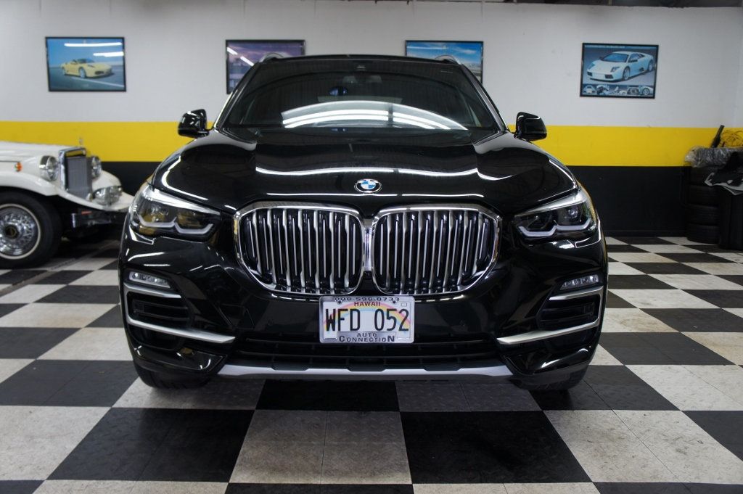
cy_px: 247
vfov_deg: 43.5
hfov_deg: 62.0
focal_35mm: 30
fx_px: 619
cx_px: 372
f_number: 4
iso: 200
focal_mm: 20
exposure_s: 1/30
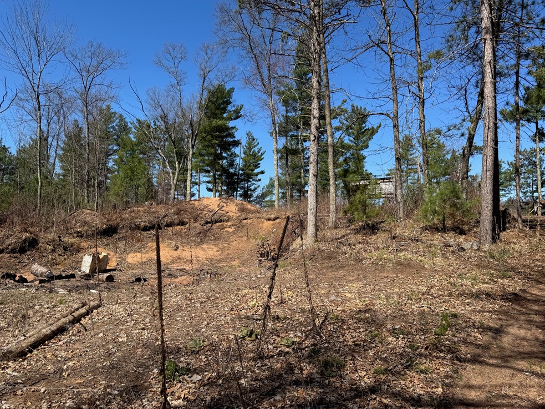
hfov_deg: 69.4
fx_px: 394
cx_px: 277
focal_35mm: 25
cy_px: 208
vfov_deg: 54.9
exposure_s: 1/3597
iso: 80
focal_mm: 6.76
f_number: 1.78
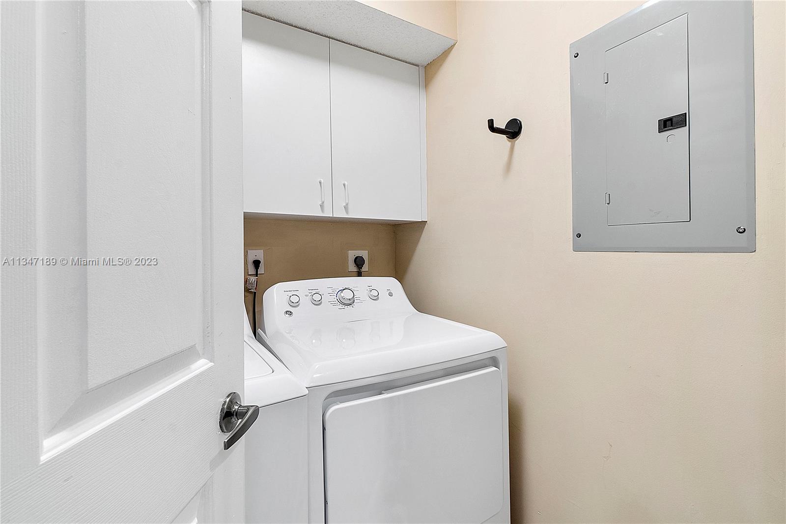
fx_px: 327
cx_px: 393
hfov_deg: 100.4
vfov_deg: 77.3
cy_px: 262
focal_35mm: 15
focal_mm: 10
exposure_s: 1/4
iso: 160
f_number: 11
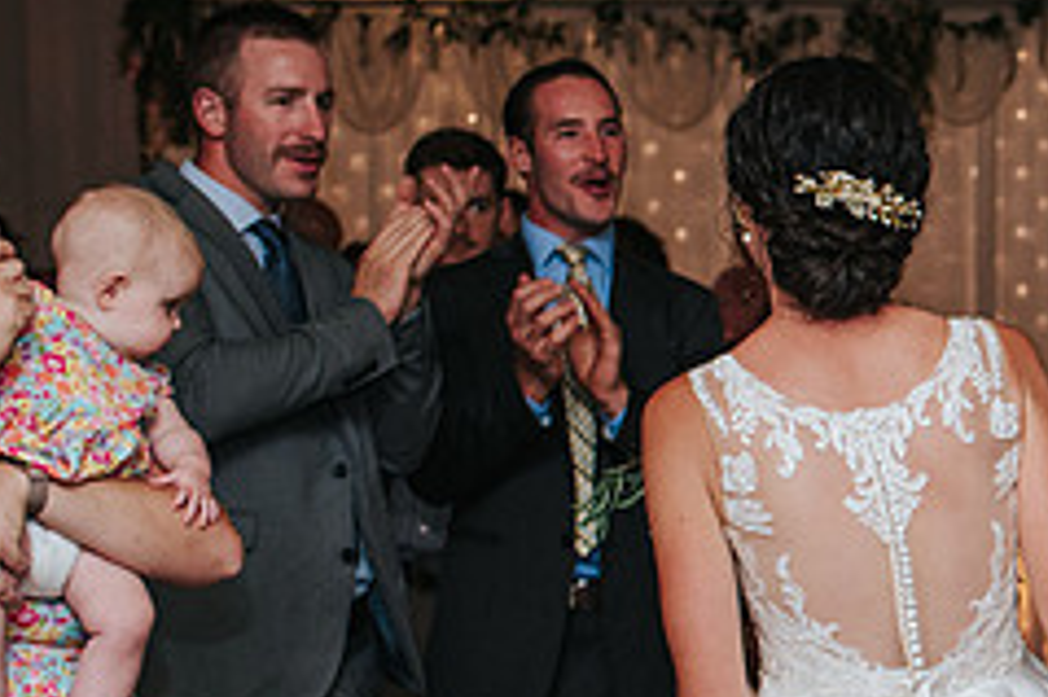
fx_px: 3142
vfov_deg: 12.6
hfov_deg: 17.3
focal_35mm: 108
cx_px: 1495
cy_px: 519
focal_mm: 35
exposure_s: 1/200
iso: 1000
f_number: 3.2
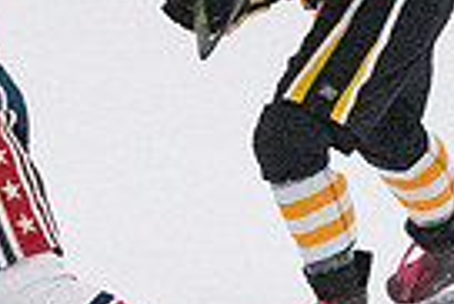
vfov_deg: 1.5
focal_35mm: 923
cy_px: 244
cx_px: -180
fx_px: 11652
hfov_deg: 2.2
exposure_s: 1/1600
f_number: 5
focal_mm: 145
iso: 8000
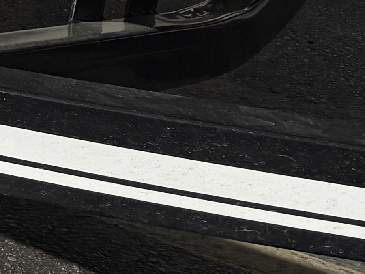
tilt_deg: -1.6
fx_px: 1740
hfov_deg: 10.4
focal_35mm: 165
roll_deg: -0.6
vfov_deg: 7.8
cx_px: -495
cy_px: -546
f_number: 1.6
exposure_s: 1/8850
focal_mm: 5.96
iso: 50
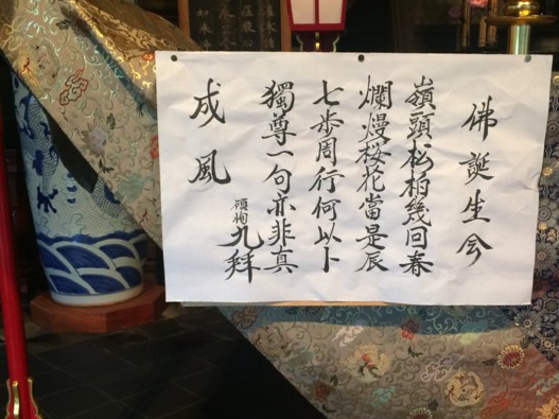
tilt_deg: -14.8
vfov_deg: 32.7
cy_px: 263
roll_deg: +0.6
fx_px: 710
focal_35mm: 44
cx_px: 329
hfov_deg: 42.8
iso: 125
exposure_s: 1/30
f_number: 2.2
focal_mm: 4.15
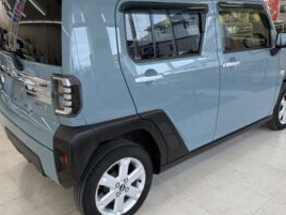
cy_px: 101
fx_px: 281
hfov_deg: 53.9
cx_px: 147
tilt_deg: -16.8
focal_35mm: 34
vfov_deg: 41.8
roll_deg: +1.2
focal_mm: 5.96
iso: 64
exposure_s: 1/121
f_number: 1.6
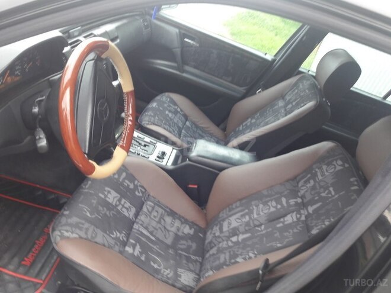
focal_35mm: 28
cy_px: 146
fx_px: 316
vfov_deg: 49.7
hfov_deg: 63.4
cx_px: 196
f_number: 1.9
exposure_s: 1/33
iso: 40
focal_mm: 3.7
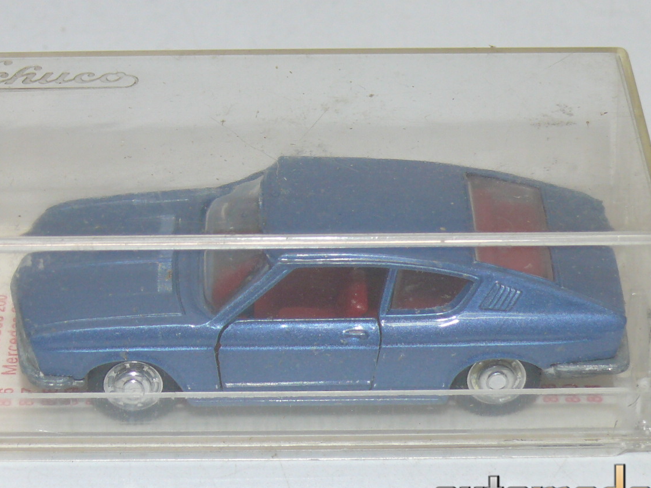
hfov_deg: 15.9
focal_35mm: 124
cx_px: 294
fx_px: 2332
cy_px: 199
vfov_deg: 11.9
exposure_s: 1/30
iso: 100
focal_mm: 12.4
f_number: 4
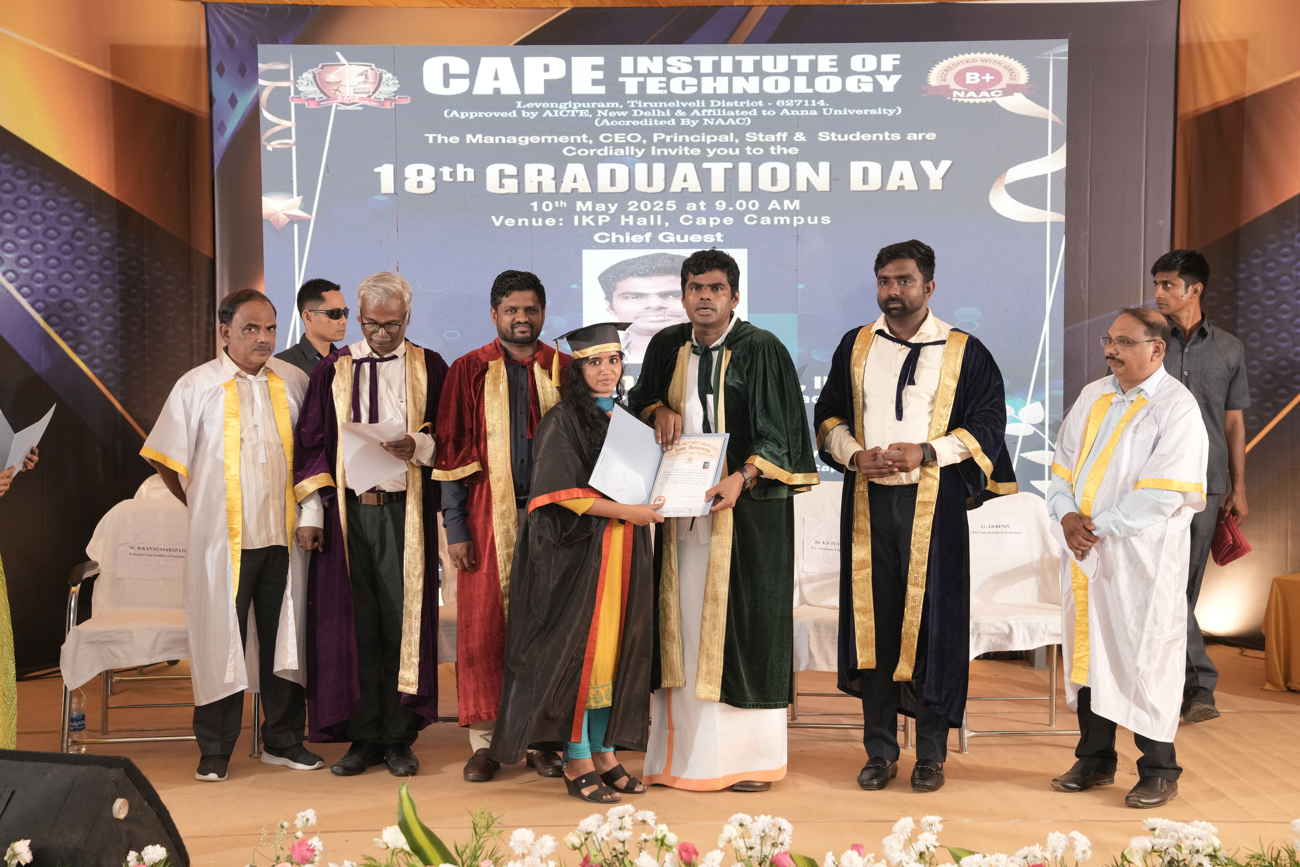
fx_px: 2166
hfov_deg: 33.4
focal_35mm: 60
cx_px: 650
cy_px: 434
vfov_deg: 22.6
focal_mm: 60
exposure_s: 1/200
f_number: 4.5
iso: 2000
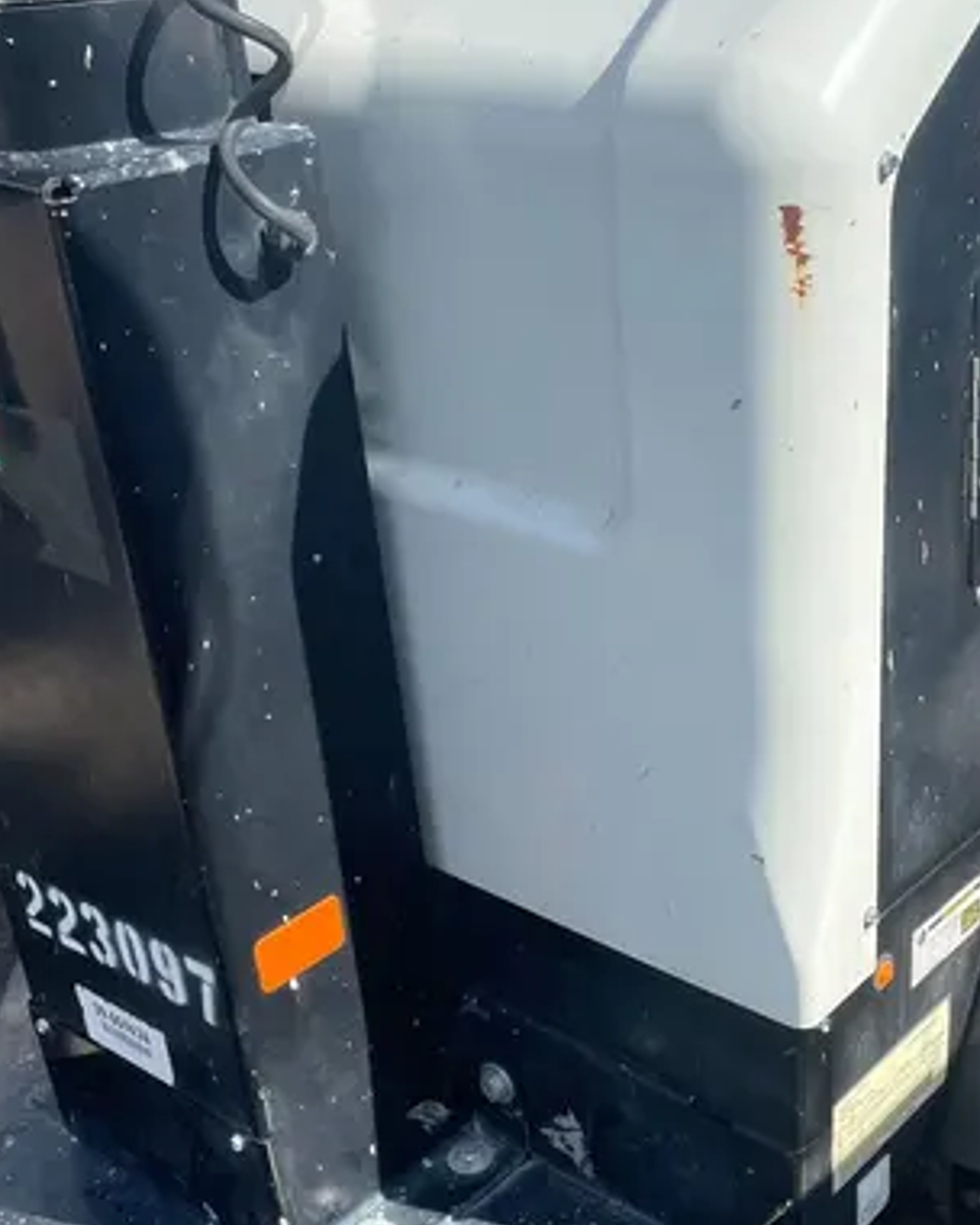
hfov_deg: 30.4
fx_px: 1777
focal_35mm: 49
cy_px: 769
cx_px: 712
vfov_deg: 37.8
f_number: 1.6
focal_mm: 4.2
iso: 50
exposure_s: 1/2882
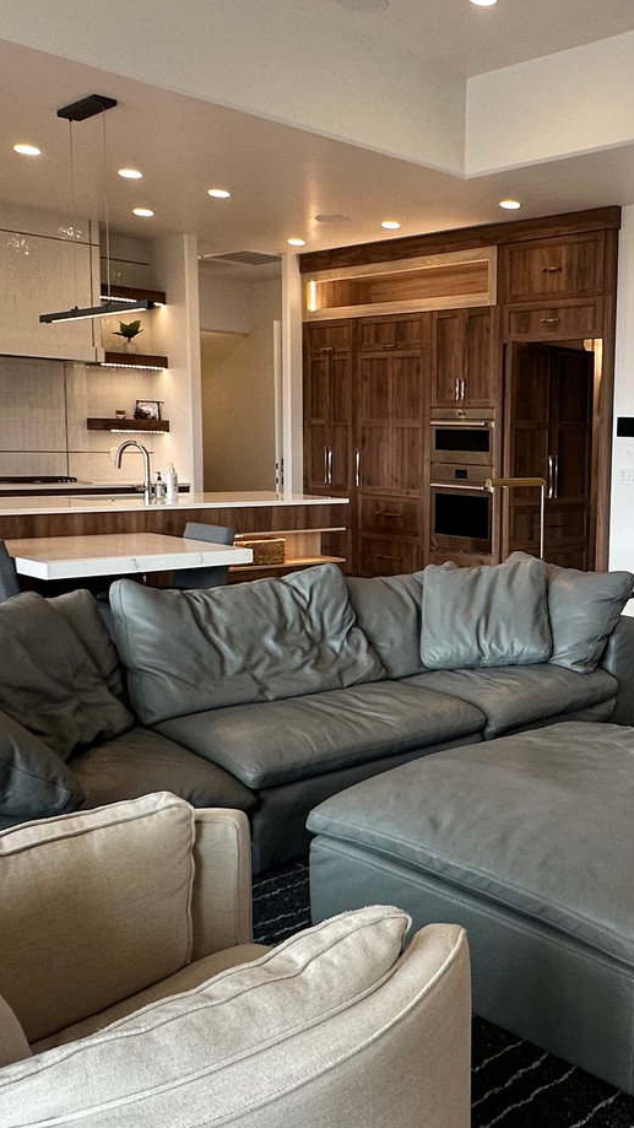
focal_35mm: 34
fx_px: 1016
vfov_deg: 58.0
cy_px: 565
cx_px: 578
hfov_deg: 32.8
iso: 100
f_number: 2.2
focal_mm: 2.22
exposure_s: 1/120
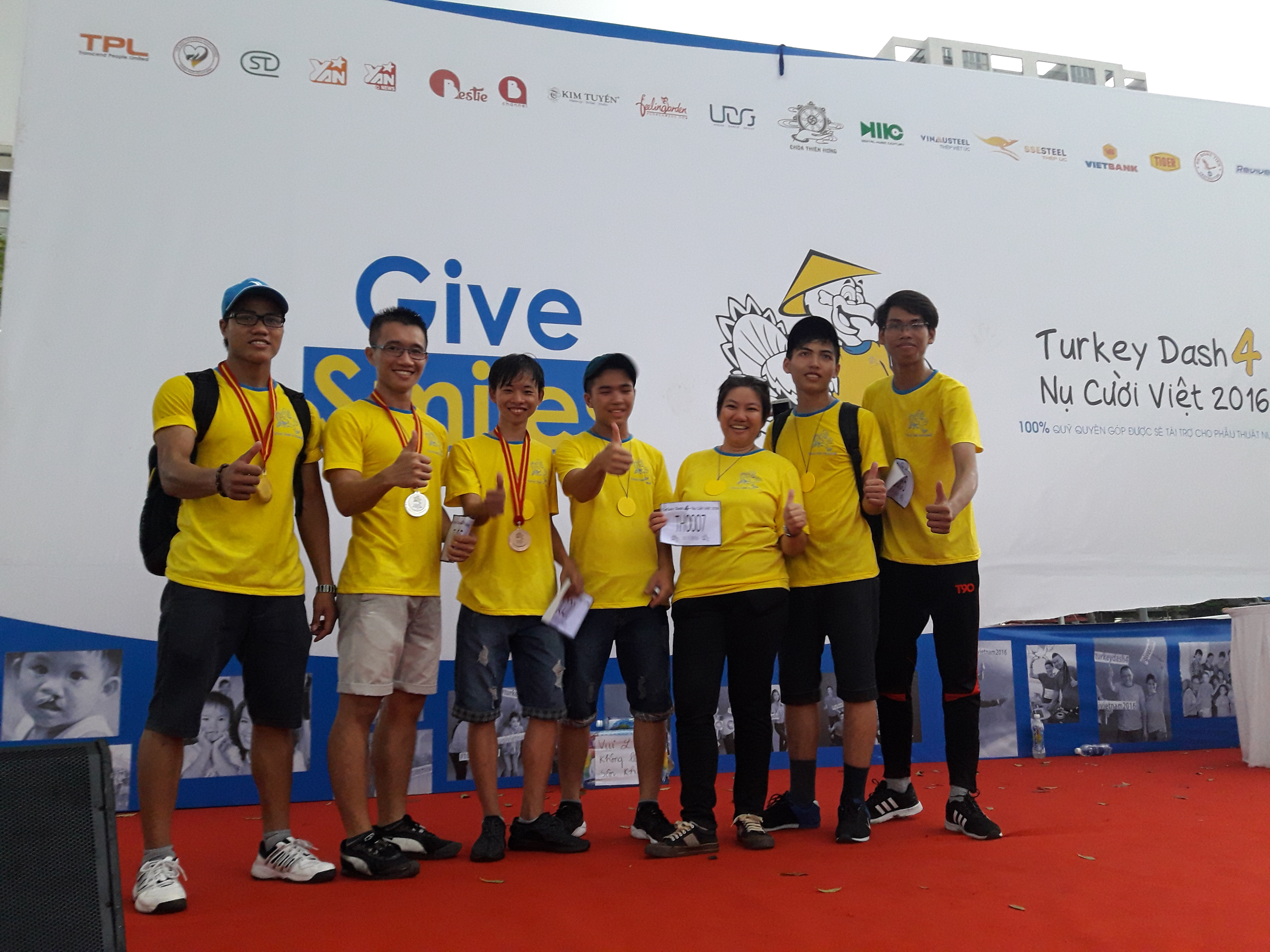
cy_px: 476
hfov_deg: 63.4
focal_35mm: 28
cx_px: 635
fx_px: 1027
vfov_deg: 49.7
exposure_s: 1/17
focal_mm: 3.7
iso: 200
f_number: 1.9
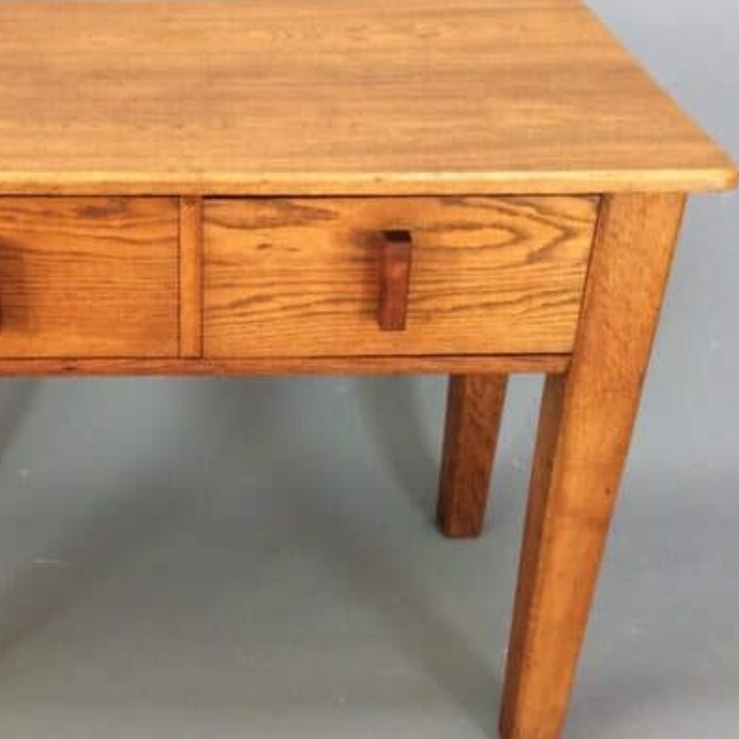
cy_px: 395
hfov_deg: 30.5
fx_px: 1328
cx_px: 182
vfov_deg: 31.1
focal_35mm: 55
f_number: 2.4
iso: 100
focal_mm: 3.3
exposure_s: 1/25
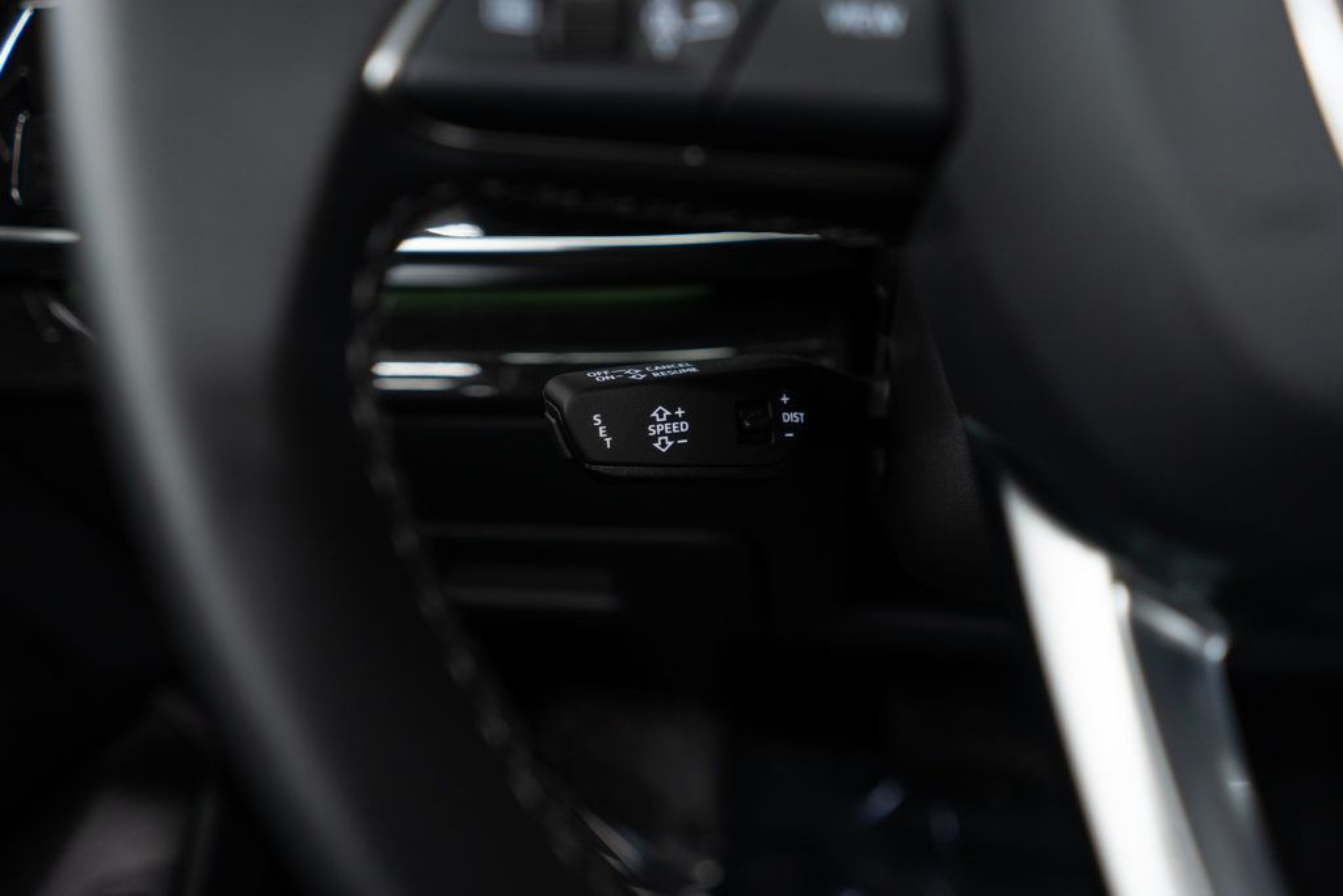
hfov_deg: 65.5
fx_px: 1045
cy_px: 448
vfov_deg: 46.4
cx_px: 672
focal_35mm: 28
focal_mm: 28
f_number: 3.2
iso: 640
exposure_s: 1/50
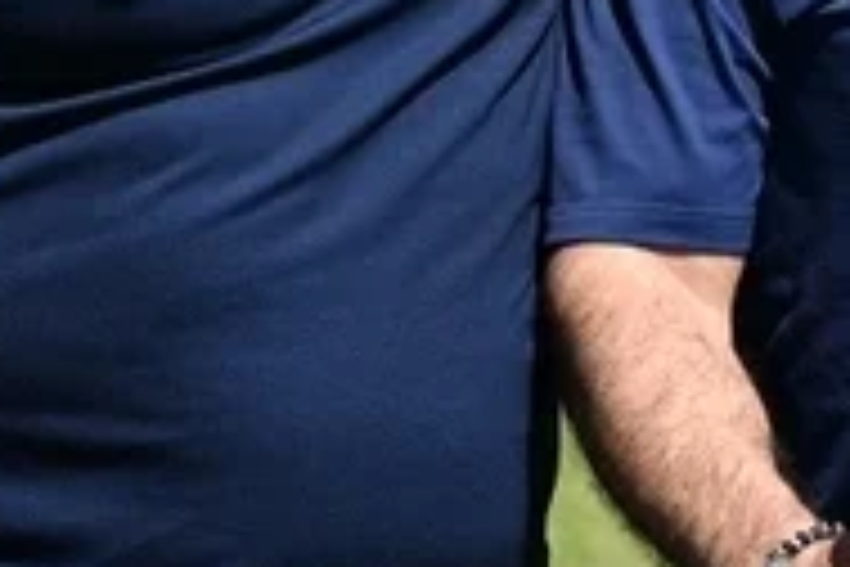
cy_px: -126
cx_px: 1156
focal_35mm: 444
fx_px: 10483
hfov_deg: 4.6
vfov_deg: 3.1
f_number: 4
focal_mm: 70
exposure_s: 1/2000
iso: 200
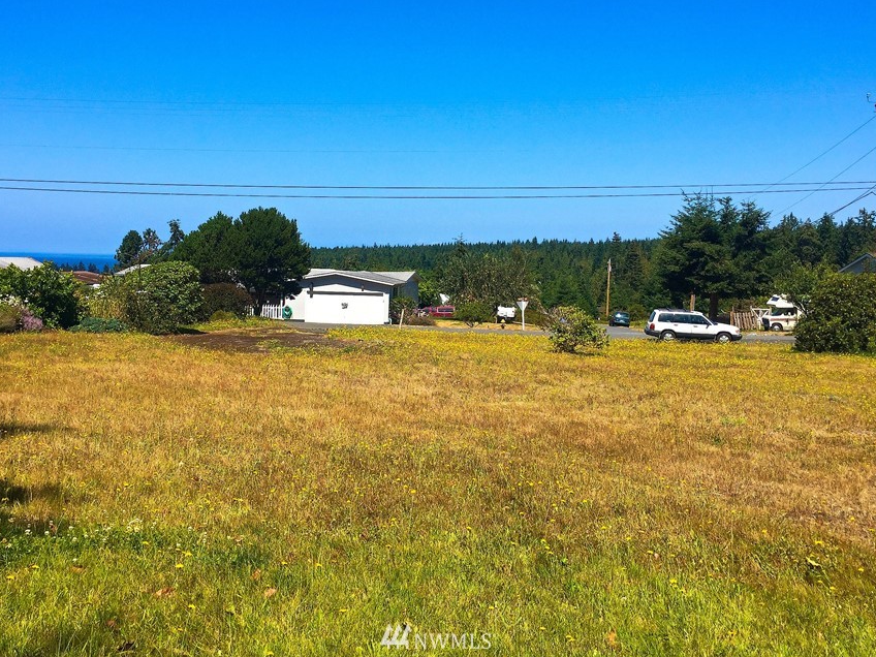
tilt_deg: -1.5
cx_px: 438
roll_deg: -1.6
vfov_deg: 40.6
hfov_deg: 52.6
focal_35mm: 35
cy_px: 279
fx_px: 886
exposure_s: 1/2083
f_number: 2.2
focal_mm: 4.15
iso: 32
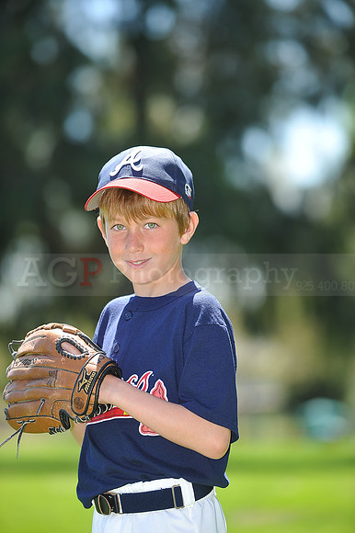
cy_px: 266
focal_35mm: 200
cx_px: 178
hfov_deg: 6.9
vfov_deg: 10.3
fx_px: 2962
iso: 200
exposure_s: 1/400
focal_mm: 200
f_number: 4.5
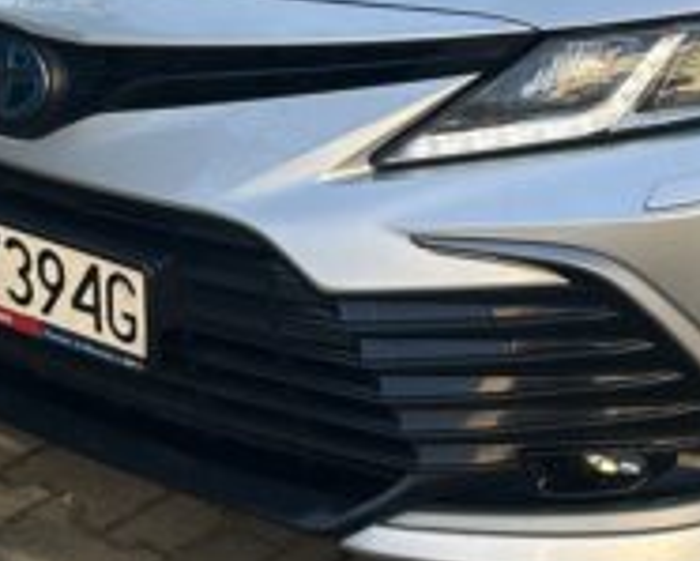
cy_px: -109
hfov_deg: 22.6
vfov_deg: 17.8
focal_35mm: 82
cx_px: 662
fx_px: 1700
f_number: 1.5
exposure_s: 1/957
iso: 50
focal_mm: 5.7
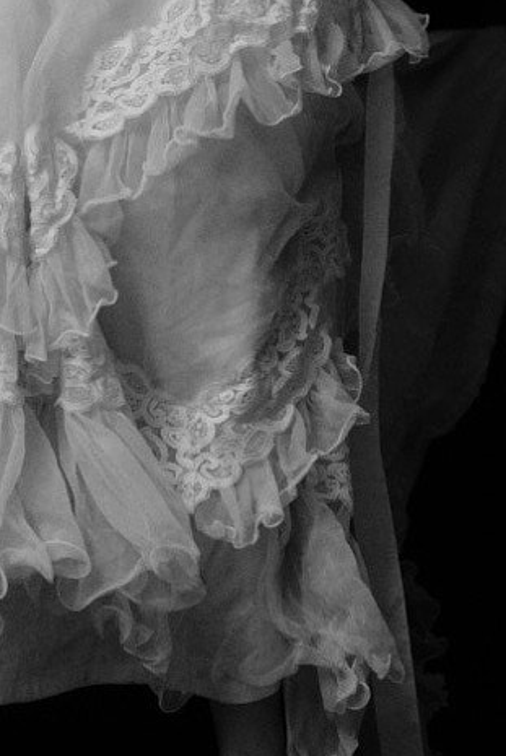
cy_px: 59
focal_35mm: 172
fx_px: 3618
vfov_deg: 11.8
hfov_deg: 8.0
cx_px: 63
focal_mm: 50
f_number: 2.8
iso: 6400
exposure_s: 1/1600
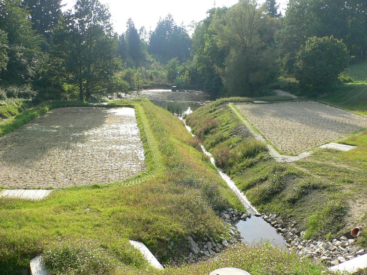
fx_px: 371
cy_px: 138
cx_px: 184
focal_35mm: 35
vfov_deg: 40.7
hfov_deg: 52.6
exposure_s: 1/200
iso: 80
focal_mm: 4.6
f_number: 4
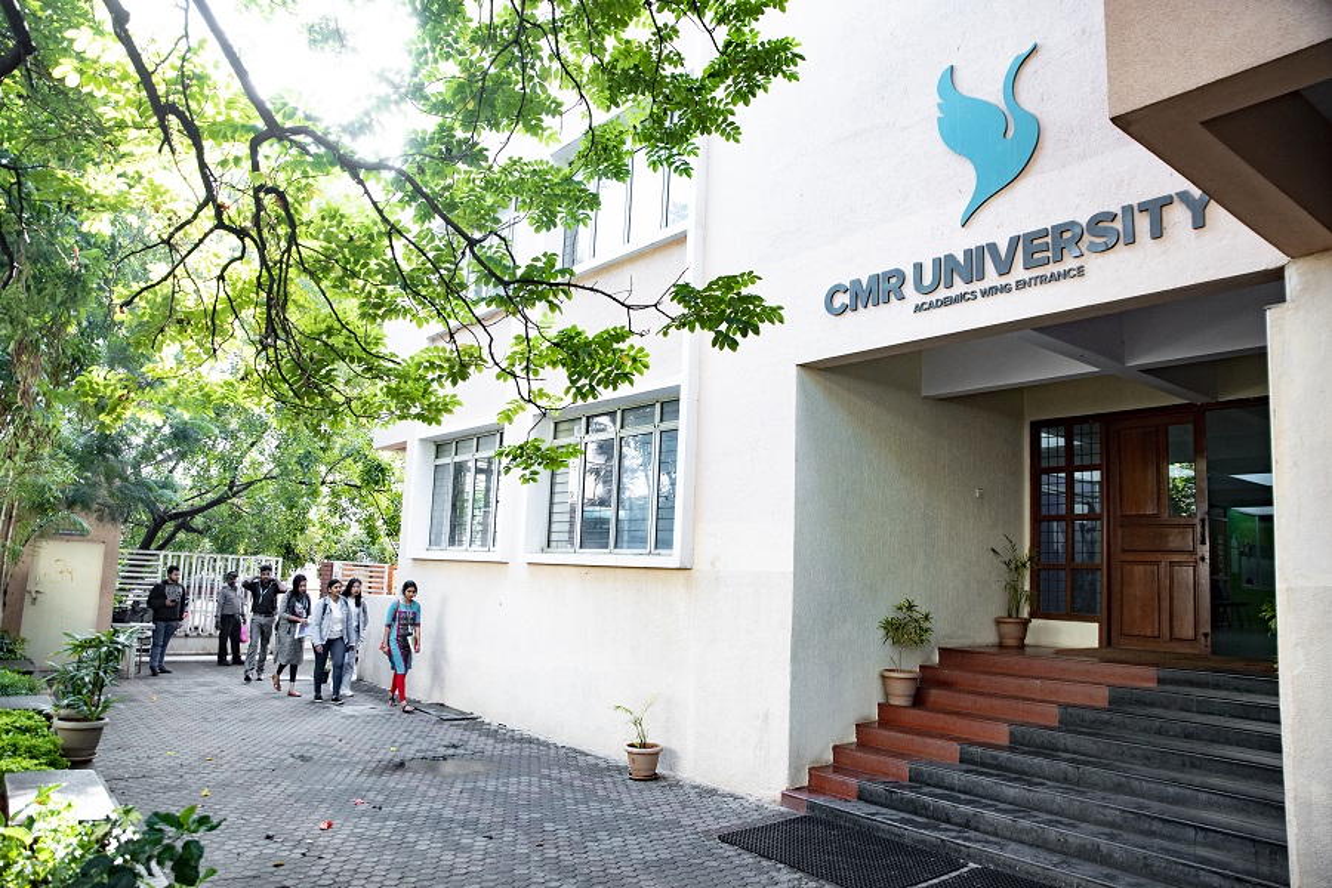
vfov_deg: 53.1
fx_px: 888
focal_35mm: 24
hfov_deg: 73.7
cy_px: 444
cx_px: 666
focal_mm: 24
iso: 800
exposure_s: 1/400
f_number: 4
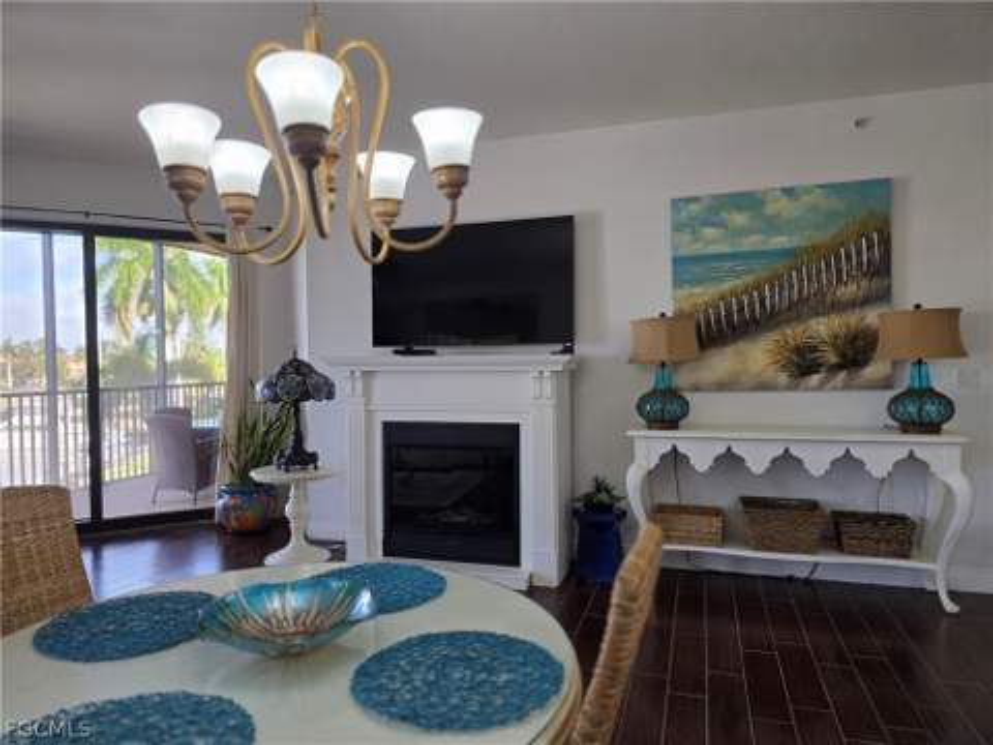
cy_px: 372
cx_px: 496
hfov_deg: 73.9
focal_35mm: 23
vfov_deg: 58.9
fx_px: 660
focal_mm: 6.3
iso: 100
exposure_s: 1/120
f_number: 1.7
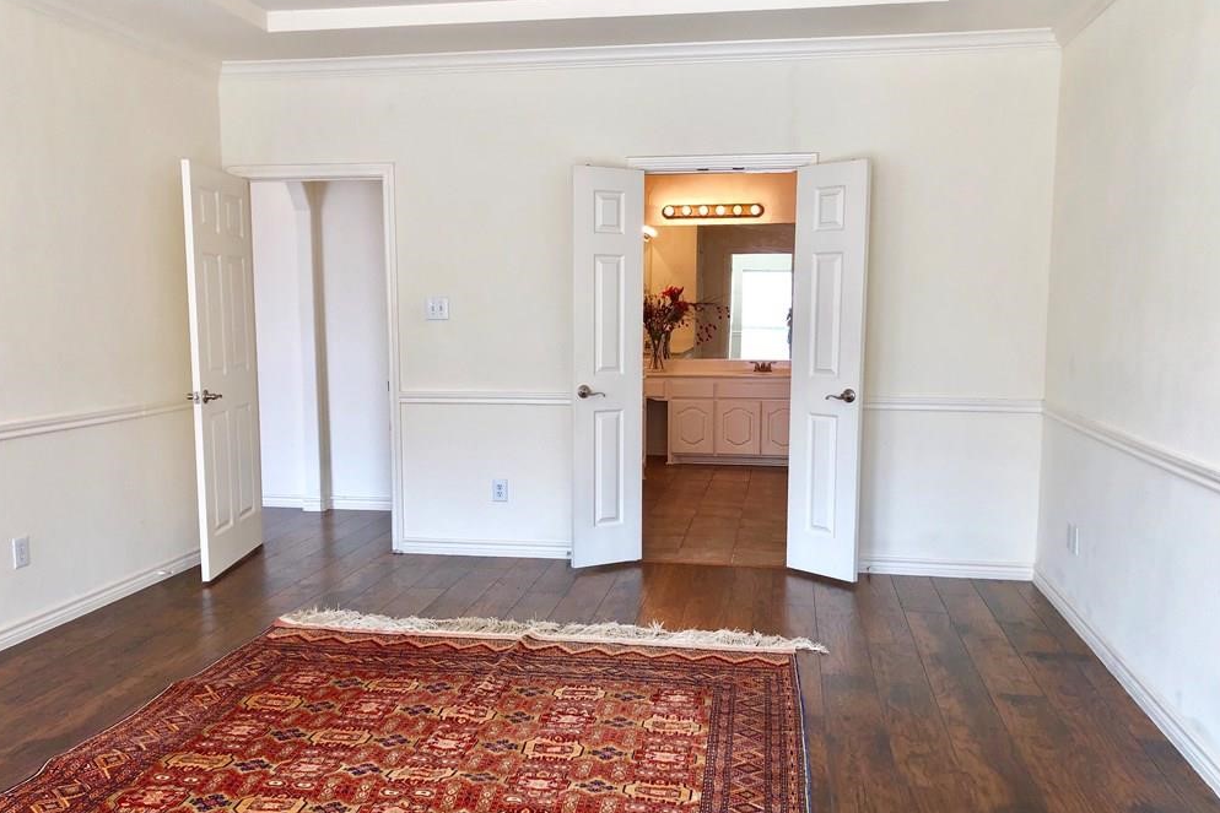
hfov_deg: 61.9
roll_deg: -0.2
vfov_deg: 43.6
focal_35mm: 30
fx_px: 1017
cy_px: 440
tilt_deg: -7.2
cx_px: 615
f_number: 1.8
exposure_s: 1/120
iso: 32
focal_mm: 3.99
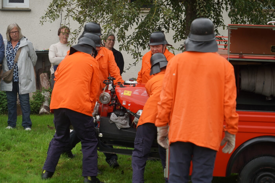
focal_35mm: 126
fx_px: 962
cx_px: 138
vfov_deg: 10.9
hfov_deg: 16.3
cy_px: 92
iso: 200
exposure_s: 1/160
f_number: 6.3
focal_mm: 126
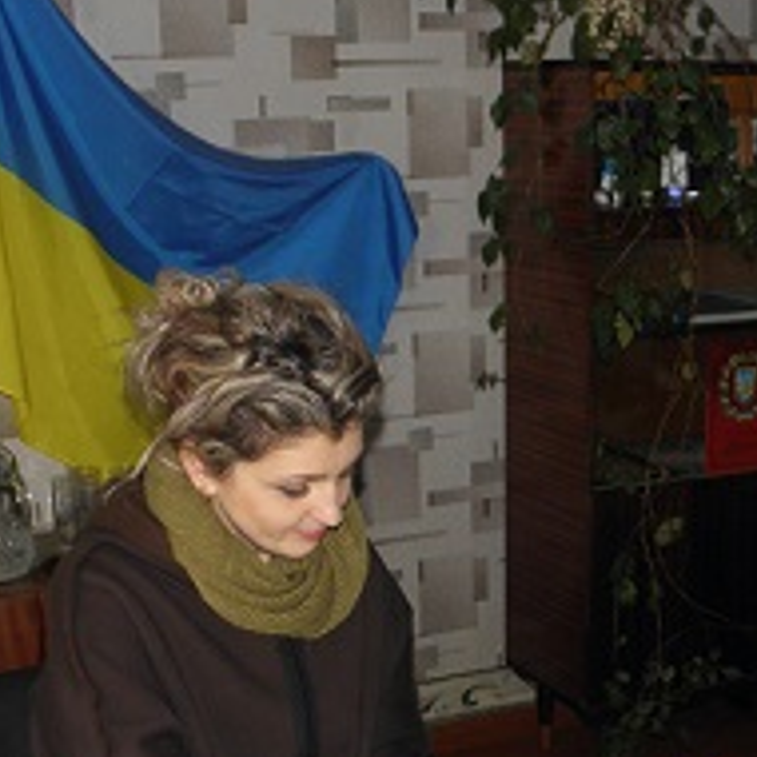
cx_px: 468
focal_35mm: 62
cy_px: 701
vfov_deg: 26.6
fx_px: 1534
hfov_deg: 27.6
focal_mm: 5
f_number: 3.5
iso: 125
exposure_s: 1/30
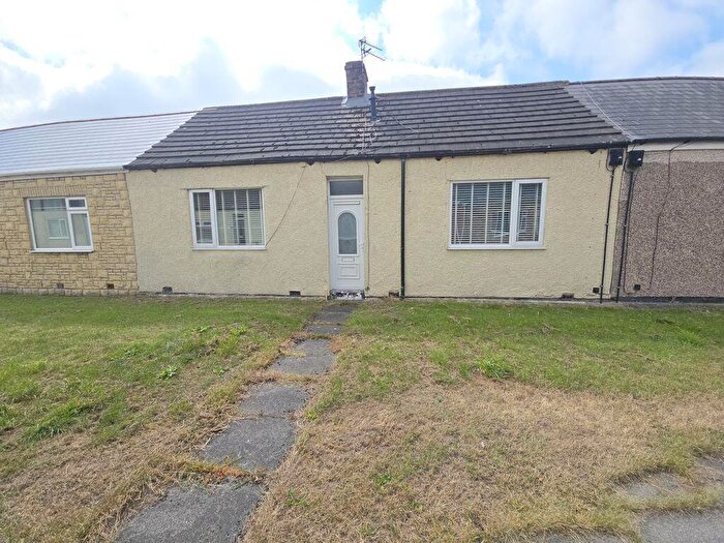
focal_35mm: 13
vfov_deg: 89.9
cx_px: 362
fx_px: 272
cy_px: 272
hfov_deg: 106.2
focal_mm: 2.2
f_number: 2.2
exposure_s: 1/2111
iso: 50
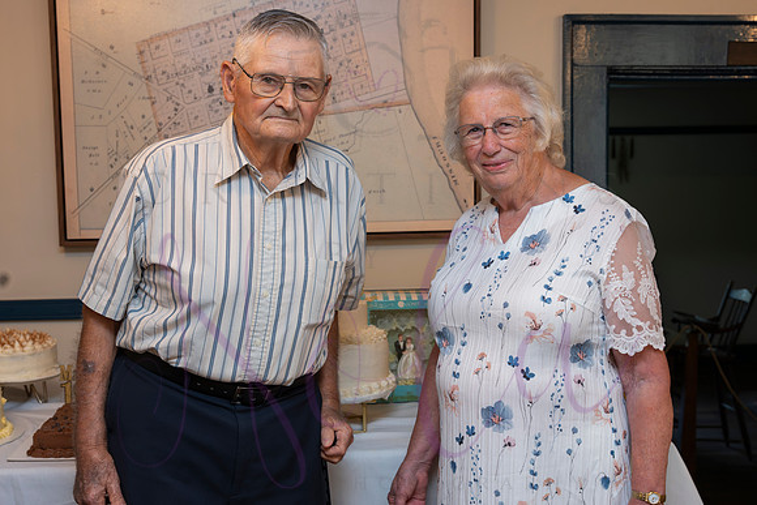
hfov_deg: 42.8
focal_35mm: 46
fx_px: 965
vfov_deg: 29.3
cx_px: 378
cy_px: 252
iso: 800
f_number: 6.3
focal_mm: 45
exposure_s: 1/60
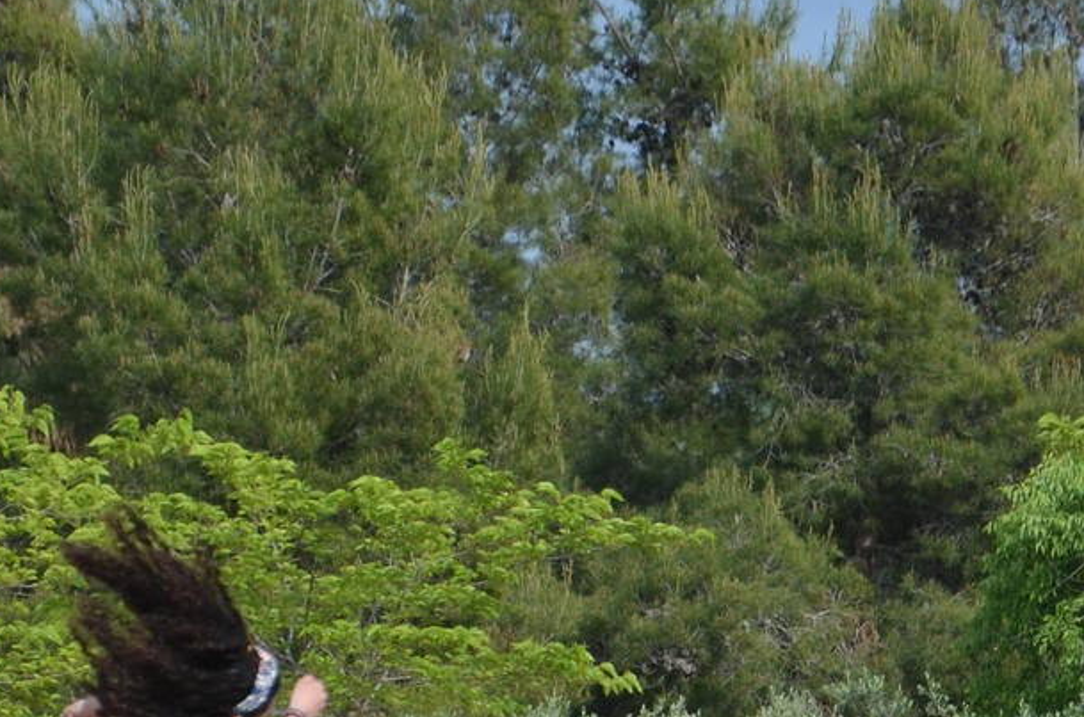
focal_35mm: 530
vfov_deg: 2.6
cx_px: 744
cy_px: 1057
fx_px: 15912
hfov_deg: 3.9
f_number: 5.6
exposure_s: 1/1600
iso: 400
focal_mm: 105
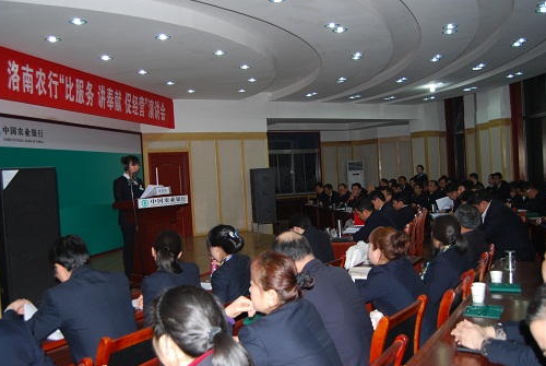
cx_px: 269
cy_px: 181
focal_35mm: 33
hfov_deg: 57.1
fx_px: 501
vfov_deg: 40.1
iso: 320
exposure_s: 1/60
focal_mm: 20
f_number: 3.8
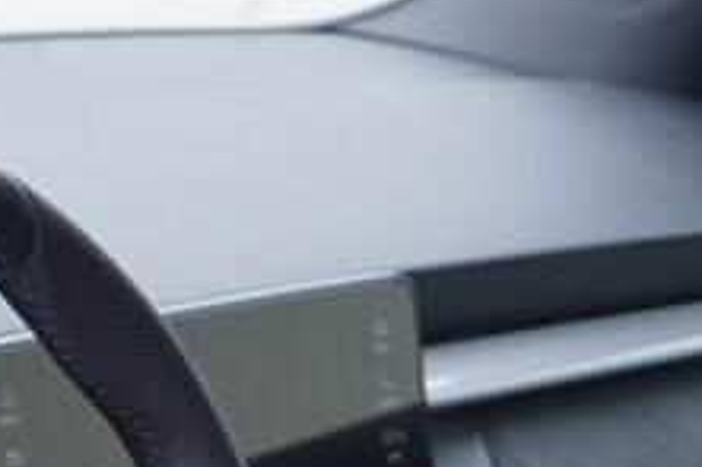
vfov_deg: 5.7
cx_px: -1468
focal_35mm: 235
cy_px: 915
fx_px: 4579
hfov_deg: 7.6
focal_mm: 24
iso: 125
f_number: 2.8
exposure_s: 1/40
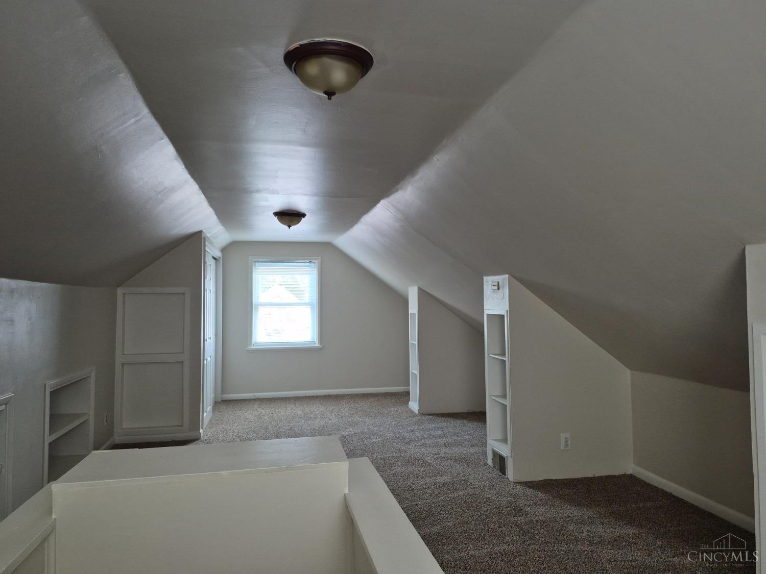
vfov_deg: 58.9
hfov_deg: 73.9
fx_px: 509
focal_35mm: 23
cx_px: 383
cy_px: 287
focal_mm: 5.4
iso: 500
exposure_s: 1/120
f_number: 1.8
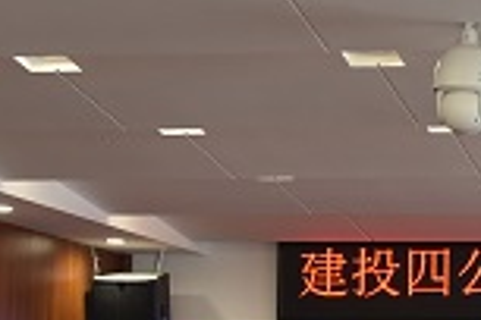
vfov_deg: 10.6
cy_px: 328
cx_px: 745
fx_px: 1710
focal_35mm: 128
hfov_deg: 14.8
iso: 1600
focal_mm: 28
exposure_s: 1/125
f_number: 5.6
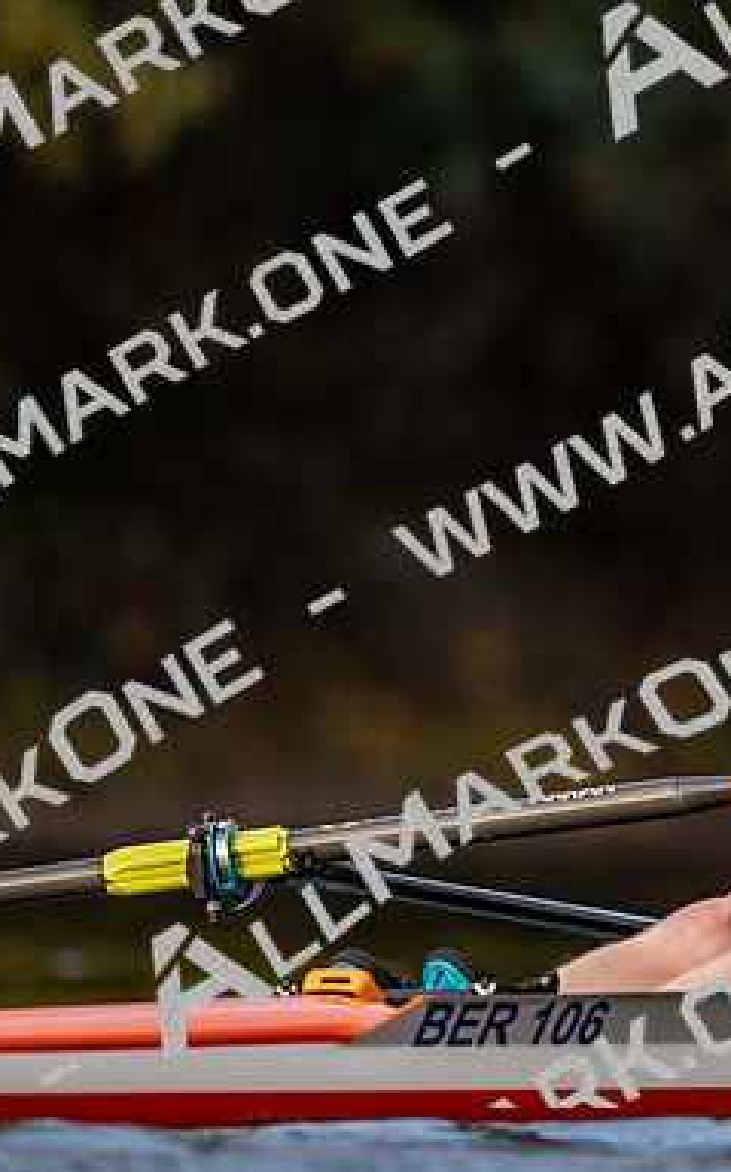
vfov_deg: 2.3
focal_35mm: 922
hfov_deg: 1.4
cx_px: 771
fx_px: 29444
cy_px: 586
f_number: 4
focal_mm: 600
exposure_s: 1/2500
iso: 900
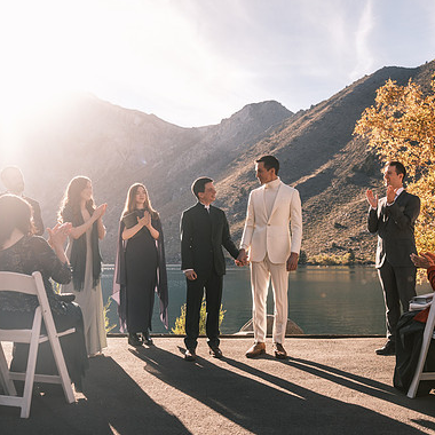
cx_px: 220
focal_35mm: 35
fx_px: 498
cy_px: 217
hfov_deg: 47.2
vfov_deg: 47.2
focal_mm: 18
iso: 125
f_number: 2.5
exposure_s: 1/1800
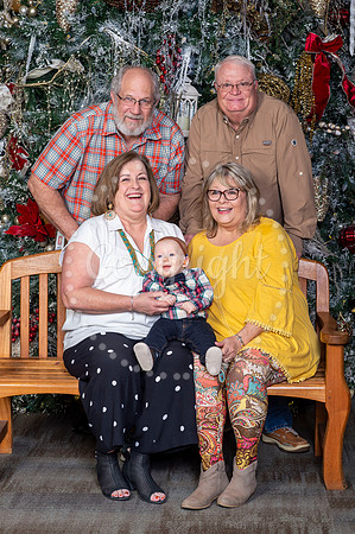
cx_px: 178
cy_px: 267
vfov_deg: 23.9
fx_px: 1260
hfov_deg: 16.0
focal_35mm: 85
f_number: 8
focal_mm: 85
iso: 400
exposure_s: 1/125
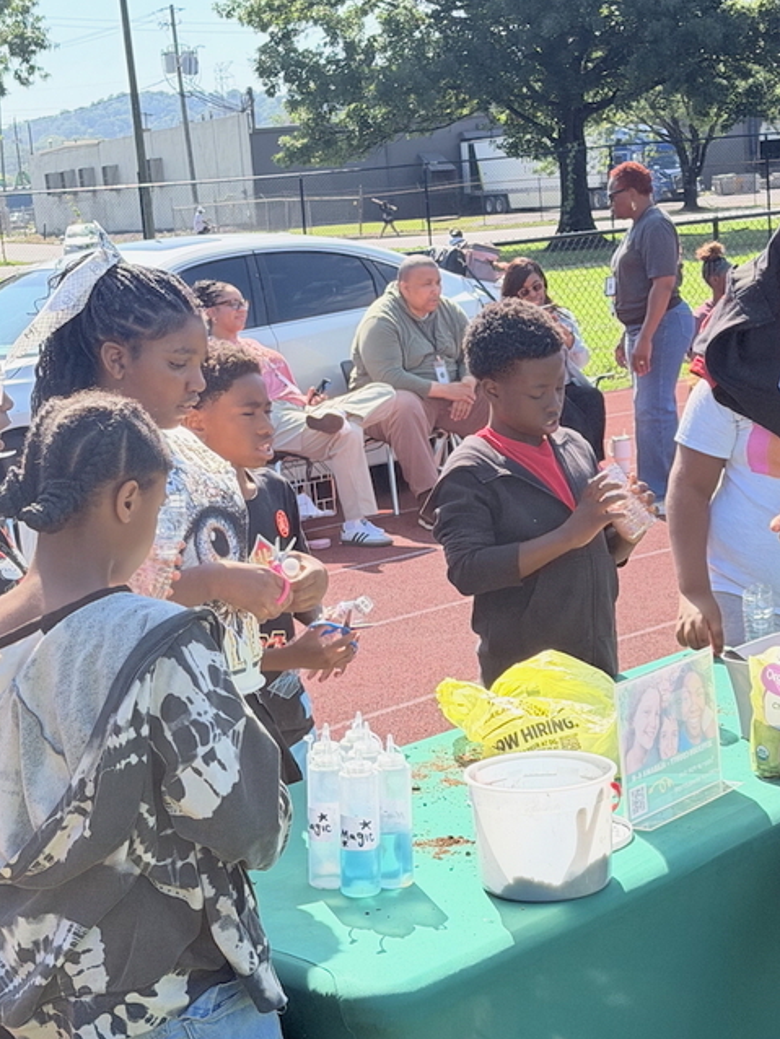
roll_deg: +5.0
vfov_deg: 25.3
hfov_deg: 19.1
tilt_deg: -9.1
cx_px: 461
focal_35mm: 77
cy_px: 572
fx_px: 2312
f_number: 1.78
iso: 100
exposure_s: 1/2342
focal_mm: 6.76
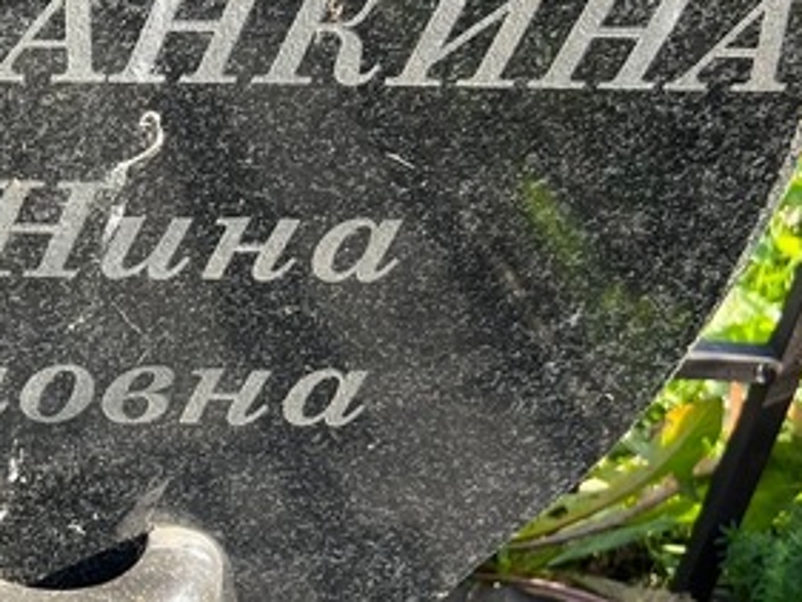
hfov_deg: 23.8
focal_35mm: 74
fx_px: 1715
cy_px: 317
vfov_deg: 19.9
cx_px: -174
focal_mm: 5.7
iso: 50
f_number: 1.5
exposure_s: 1/377
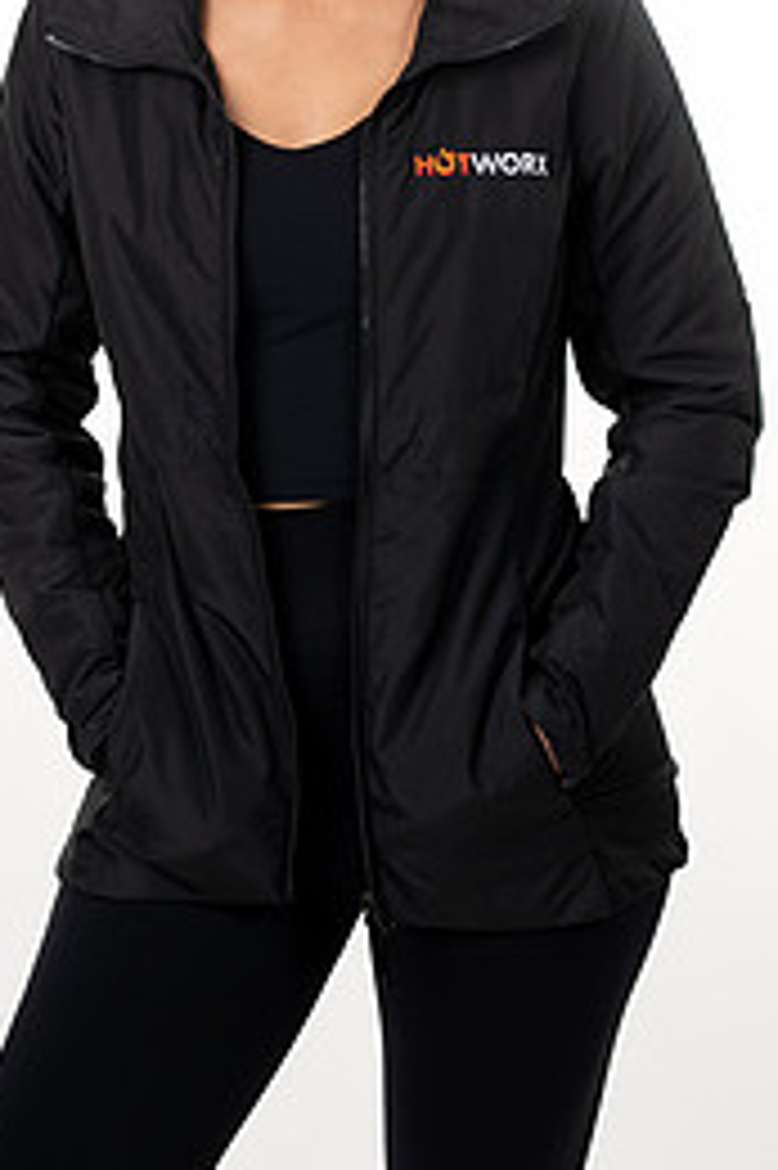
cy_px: 212
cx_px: 468
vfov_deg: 13.9
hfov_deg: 9.3
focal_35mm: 147
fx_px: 4771
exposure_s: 1/160
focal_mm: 85
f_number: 4
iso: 200
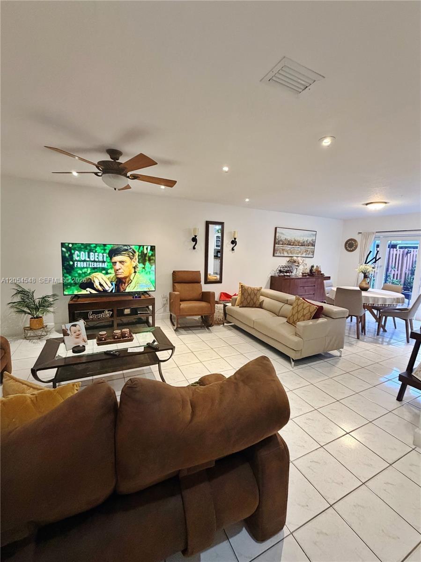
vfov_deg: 102.1
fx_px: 227
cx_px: 210
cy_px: 281
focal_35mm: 14
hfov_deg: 85.6
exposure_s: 1/60
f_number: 2.2
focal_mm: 2.22
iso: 320
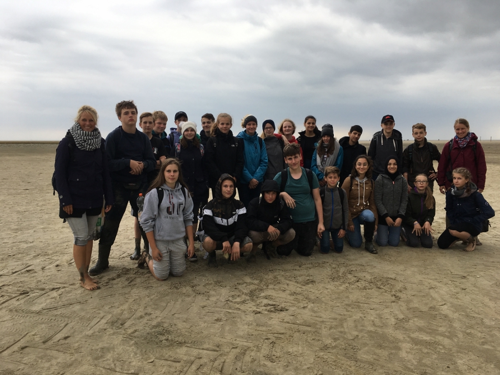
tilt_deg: -7.9
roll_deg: -0.8
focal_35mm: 29
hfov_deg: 61.7
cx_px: 250
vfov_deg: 48.2
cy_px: 188
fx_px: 419
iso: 25
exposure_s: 1/382
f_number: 2.2
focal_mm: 4.15
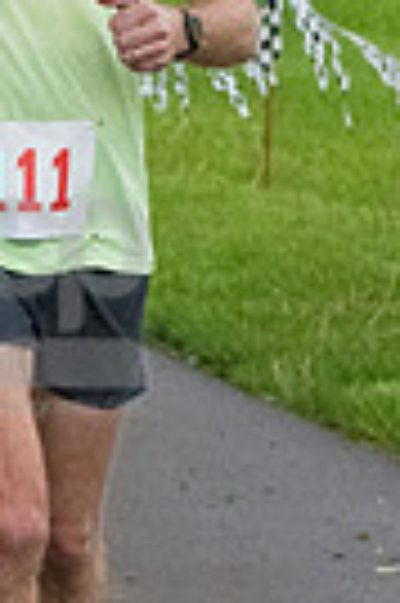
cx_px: 43
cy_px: 292
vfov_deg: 4.5
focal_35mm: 463
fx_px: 7736
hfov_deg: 3.0
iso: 6400
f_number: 5.6
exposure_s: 1/1250
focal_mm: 92
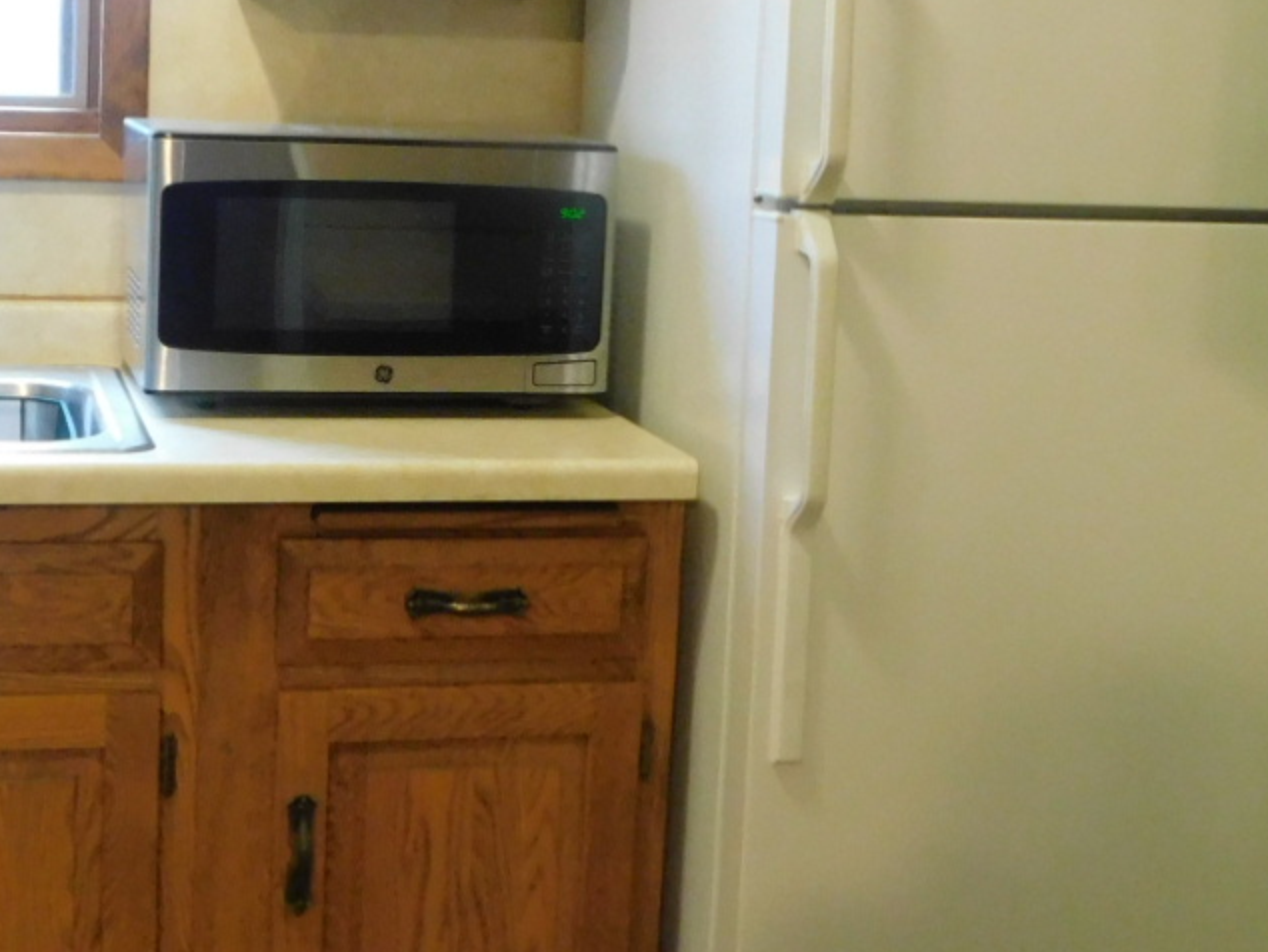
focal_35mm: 58
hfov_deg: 32.8
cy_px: 328
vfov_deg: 25.1
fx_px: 2125
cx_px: 370
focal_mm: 4
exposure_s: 1/20
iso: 400
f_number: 3
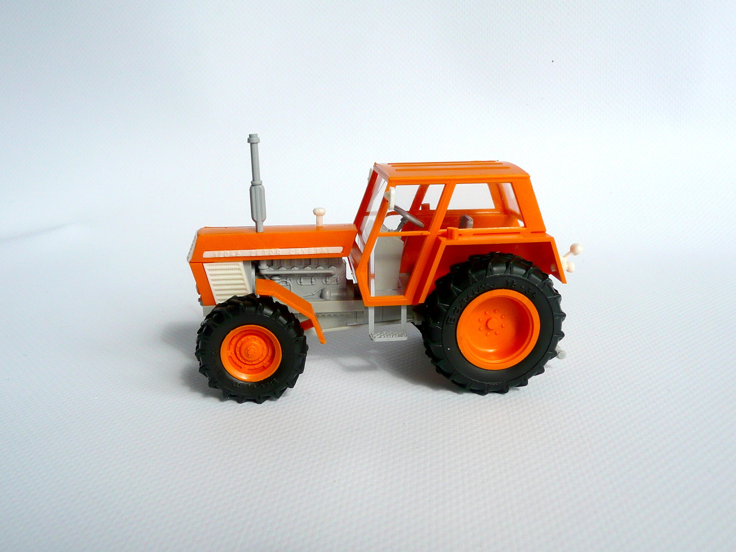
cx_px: 368
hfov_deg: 49.0
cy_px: 276
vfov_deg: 37.7
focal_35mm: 38
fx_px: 808
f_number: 3.8
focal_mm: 6.2
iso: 100
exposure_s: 1/640
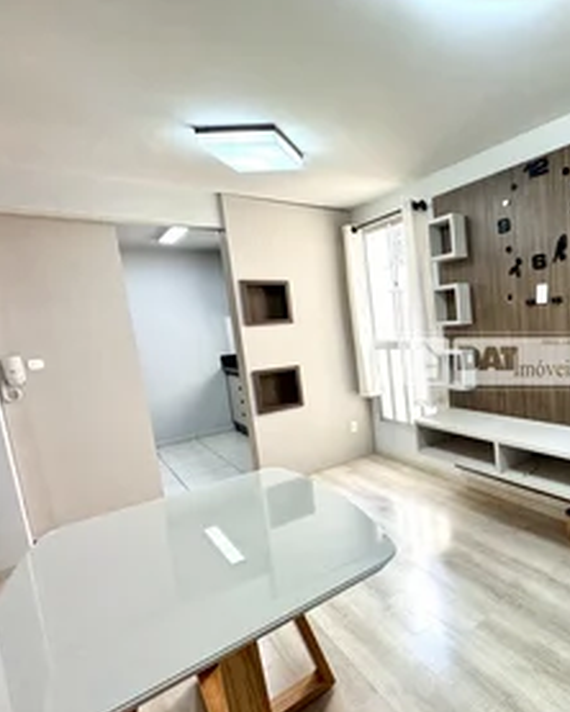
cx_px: 490
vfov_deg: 83.2
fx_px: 400
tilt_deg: -7.3
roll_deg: +4.4
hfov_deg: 62.0
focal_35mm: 19
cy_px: 361
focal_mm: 2.22
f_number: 2.2
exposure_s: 1/120
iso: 320
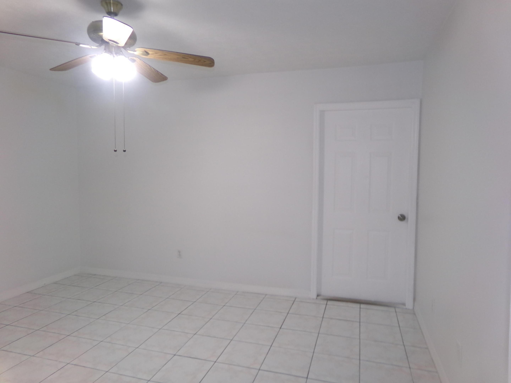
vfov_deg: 56.8
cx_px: 256
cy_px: 192
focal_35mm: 24
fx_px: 354
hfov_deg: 71.6
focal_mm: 4.3
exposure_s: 1/34
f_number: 3.7
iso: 200
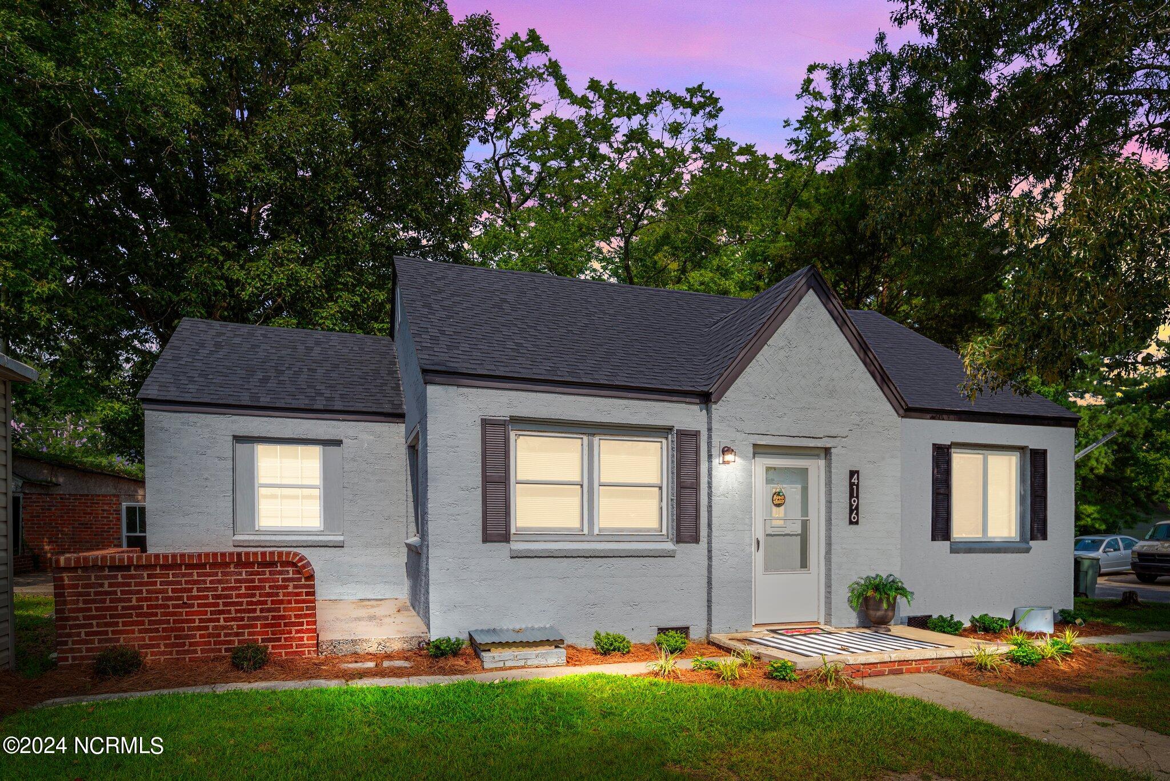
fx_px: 715
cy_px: 390
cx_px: 585
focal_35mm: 22
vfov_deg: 57.3
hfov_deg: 78.6
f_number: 8
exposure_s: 1/320
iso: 100
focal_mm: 22
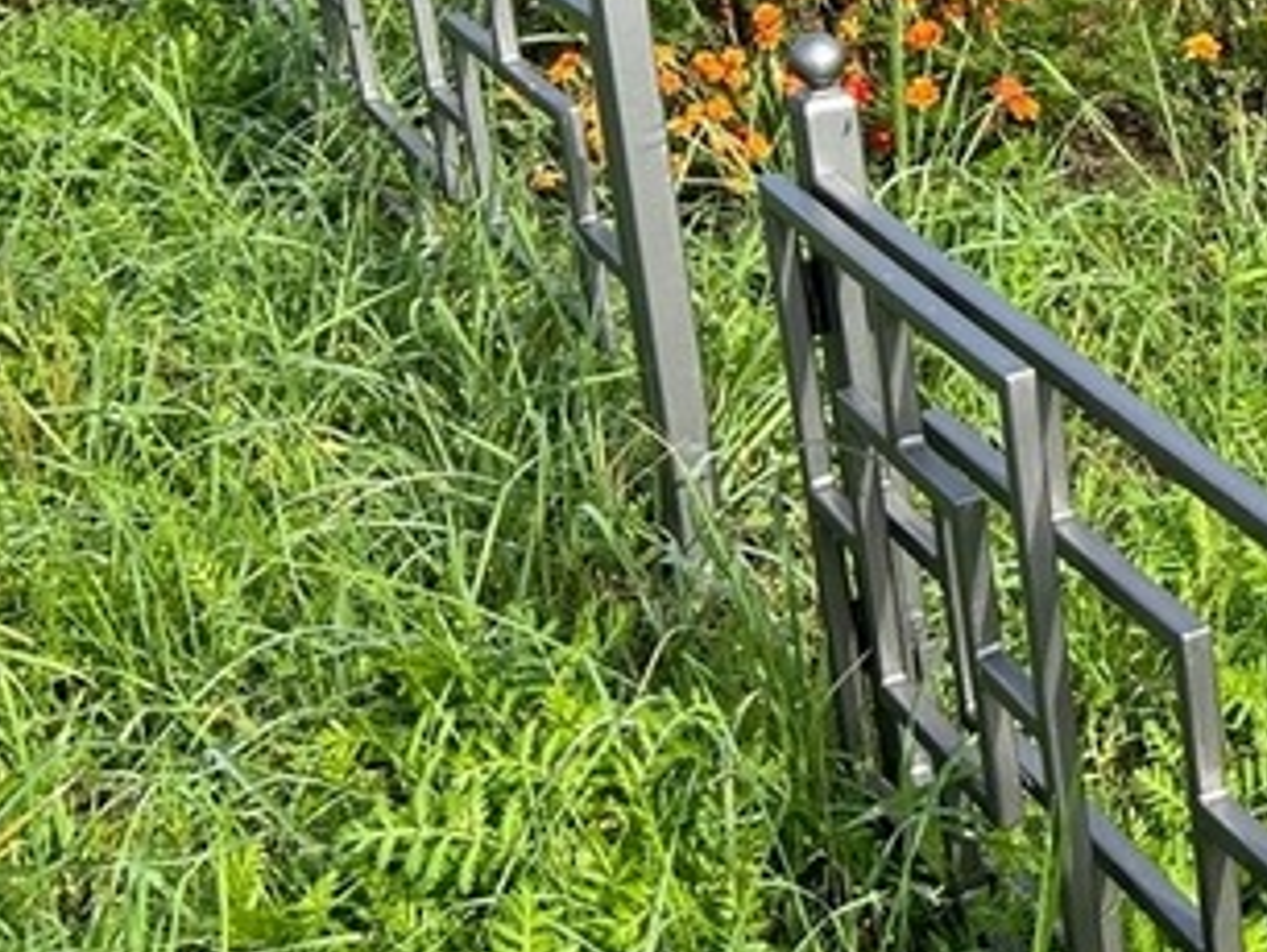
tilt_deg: -15.4
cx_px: 1971
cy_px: 99
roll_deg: +2.5
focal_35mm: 87
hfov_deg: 19.3
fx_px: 3187
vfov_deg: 16.8
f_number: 1.5
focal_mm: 5.7
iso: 50
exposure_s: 1/1553
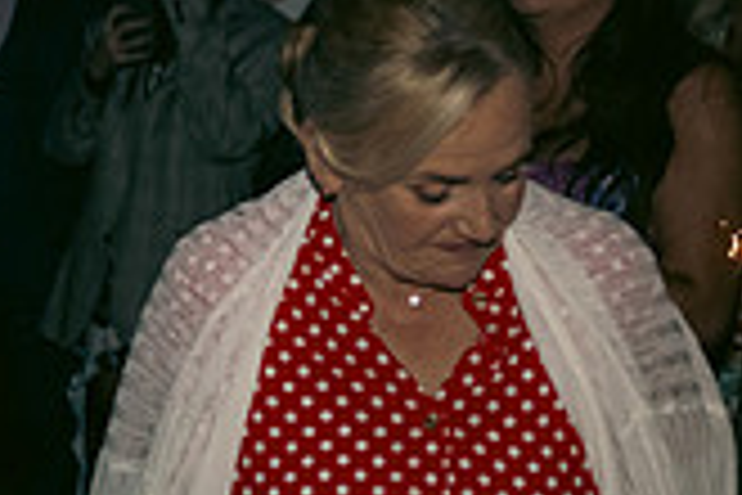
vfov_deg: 8.1
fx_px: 3483
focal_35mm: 169
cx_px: -558
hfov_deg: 11.4
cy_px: 182
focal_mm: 48
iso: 800
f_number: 3.5
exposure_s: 1/160
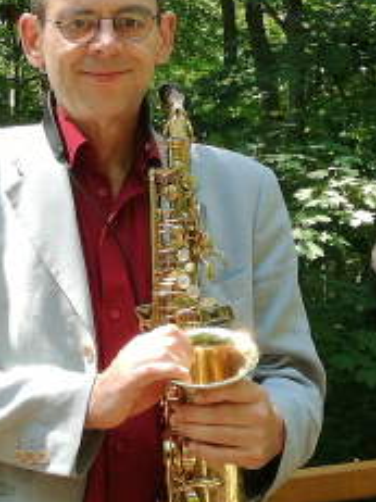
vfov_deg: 21.3
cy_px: 259
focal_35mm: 92
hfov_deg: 16.0
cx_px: 116
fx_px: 1334
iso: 50
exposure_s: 1/104
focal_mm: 3.79
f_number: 2
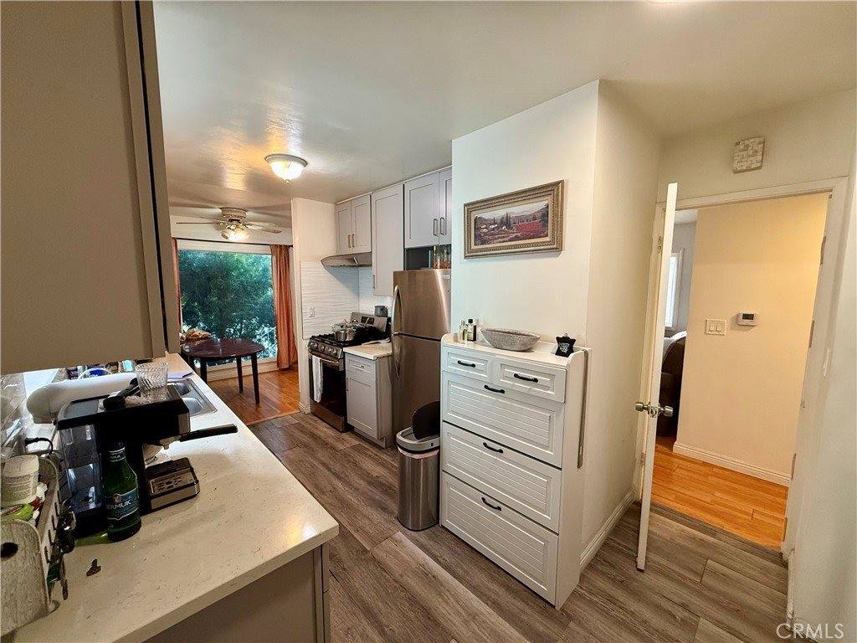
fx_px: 347
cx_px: 428
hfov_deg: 102.1
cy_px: 322
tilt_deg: -5.9
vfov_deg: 85.7
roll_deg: -0.1
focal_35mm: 14
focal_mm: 2.22
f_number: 2.2
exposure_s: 1/120
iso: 320
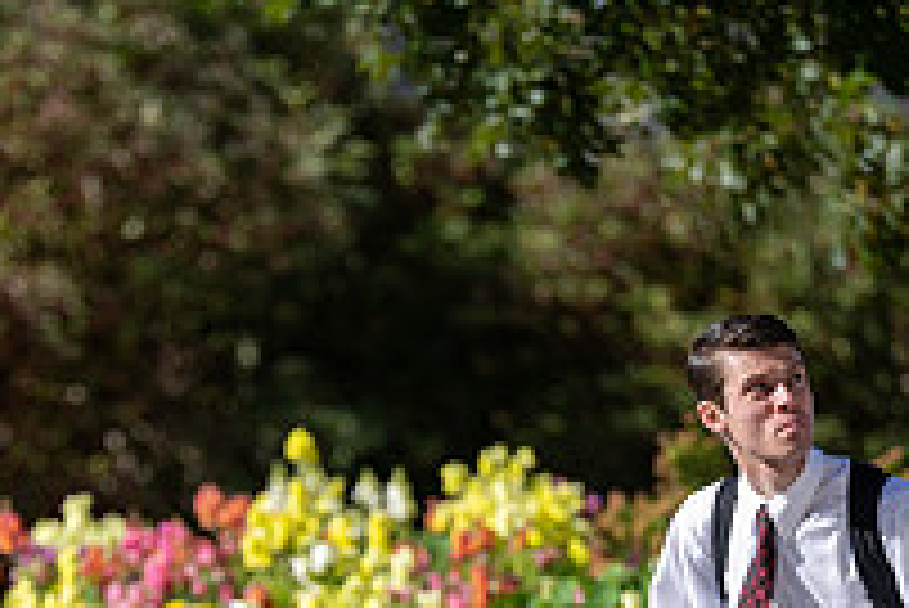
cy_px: 813
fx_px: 14529
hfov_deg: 3.6
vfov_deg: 2.4
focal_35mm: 575
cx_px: 252
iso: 100
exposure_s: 1/2000
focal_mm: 200
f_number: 2.8
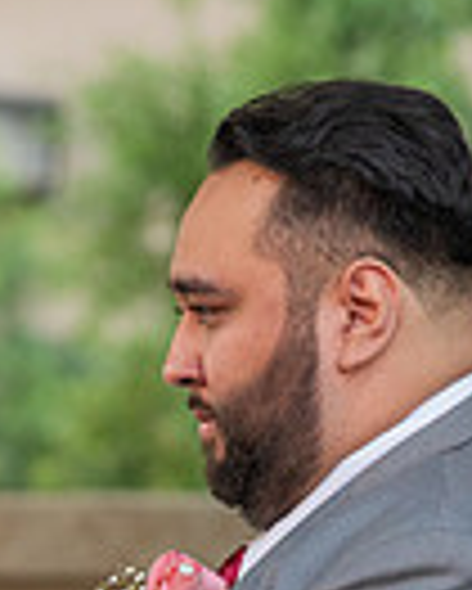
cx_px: -144
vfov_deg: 2.3
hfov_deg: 1.9
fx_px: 14476
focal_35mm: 830
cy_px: 835
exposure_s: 1/320
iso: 800
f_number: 4
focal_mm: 200
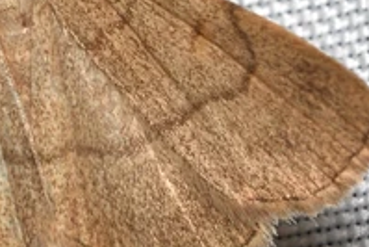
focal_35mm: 722
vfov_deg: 1.9
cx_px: -4
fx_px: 7406
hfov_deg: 2.9
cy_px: 58
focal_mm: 150
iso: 100
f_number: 10
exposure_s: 1/250
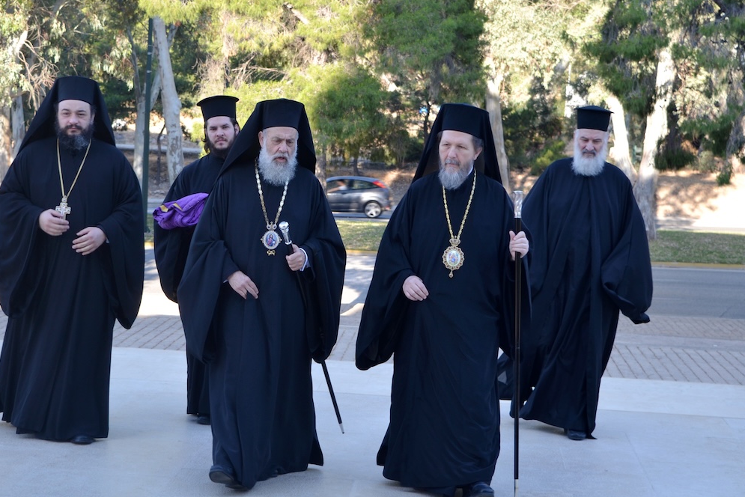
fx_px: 1677
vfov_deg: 16.9
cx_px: 343
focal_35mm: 81
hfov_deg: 25.0
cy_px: 218
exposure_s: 1/125
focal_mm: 42
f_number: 5.6
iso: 200
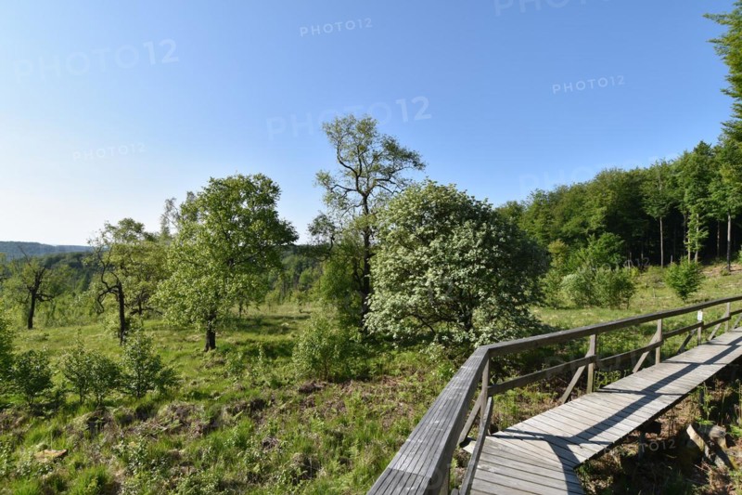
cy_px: 248
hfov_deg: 90.0
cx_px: 371
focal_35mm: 18
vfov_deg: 67.4
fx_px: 371
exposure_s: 1/320
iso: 100
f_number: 7.1
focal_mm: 12
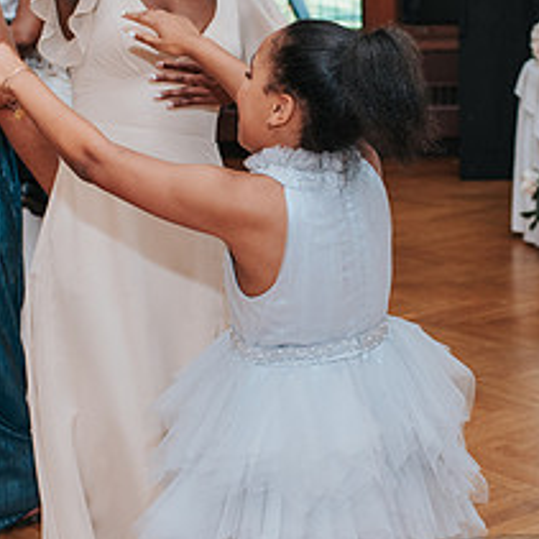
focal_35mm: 95
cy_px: 266
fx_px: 1674
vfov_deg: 18.3
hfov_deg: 18.3
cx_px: 279
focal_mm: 35
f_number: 3.2
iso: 1000
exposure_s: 1/200
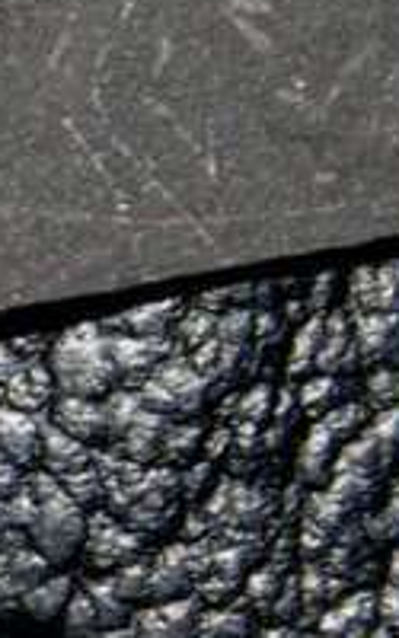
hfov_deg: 4.8
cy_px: 348
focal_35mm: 262
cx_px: -827
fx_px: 4558
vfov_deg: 8.0
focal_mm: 38
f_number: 13
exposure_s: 1/60
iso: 200
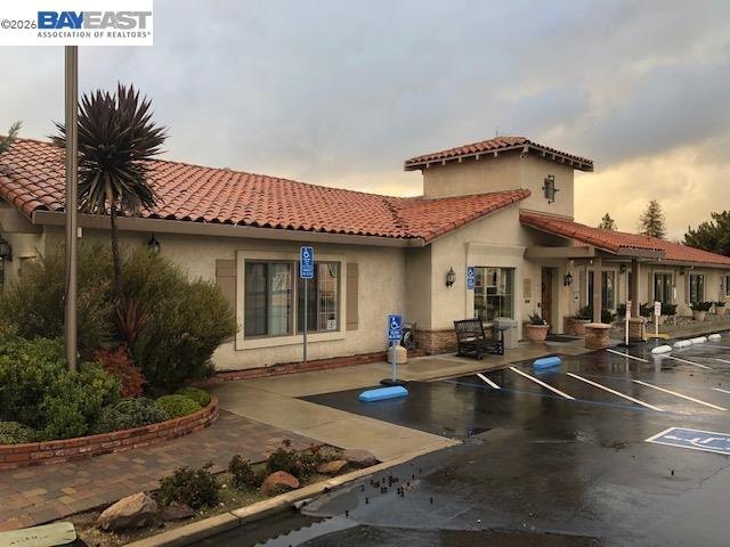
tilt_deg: +2.2
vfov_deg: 49.7
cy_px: 274
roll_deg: -1.7
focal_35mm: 28
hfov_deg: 63.4
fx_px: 590
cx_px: 365
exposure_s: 1/122
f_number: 1.8
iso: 20
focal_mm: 4
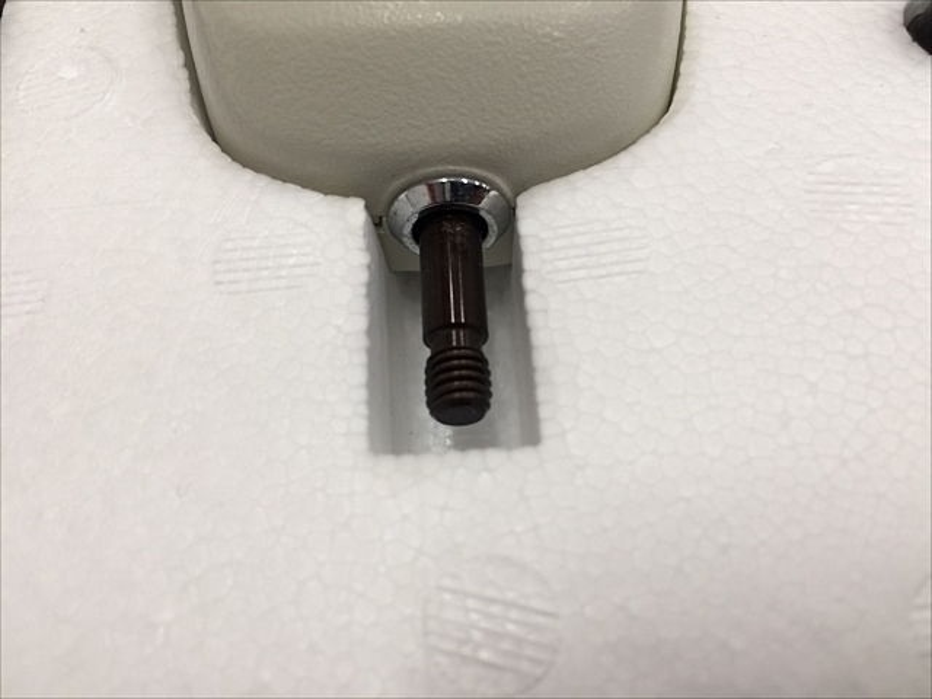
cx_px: 466
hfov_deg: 61.7
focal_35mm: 29
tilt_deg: -65.1
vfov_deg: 48.2
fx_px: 781
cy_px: 350
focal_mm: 4.15
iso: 40
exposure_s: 1/30
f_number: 2.2
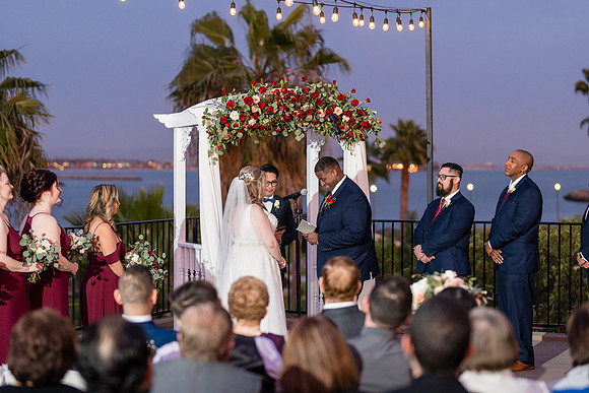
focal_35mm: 75
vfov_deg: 18.2
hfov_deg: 27.0
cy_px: 196
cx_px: 294
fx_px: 1227
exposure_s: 1/250
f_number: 1.2
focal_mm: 50
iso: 640
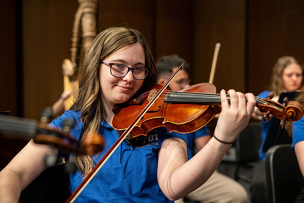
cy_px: 102
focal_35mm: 50
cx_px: 152
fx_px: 422
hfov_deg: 39.6
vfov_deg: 27.0
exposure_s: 1/500
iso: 3200
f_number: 2.8
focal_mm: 50
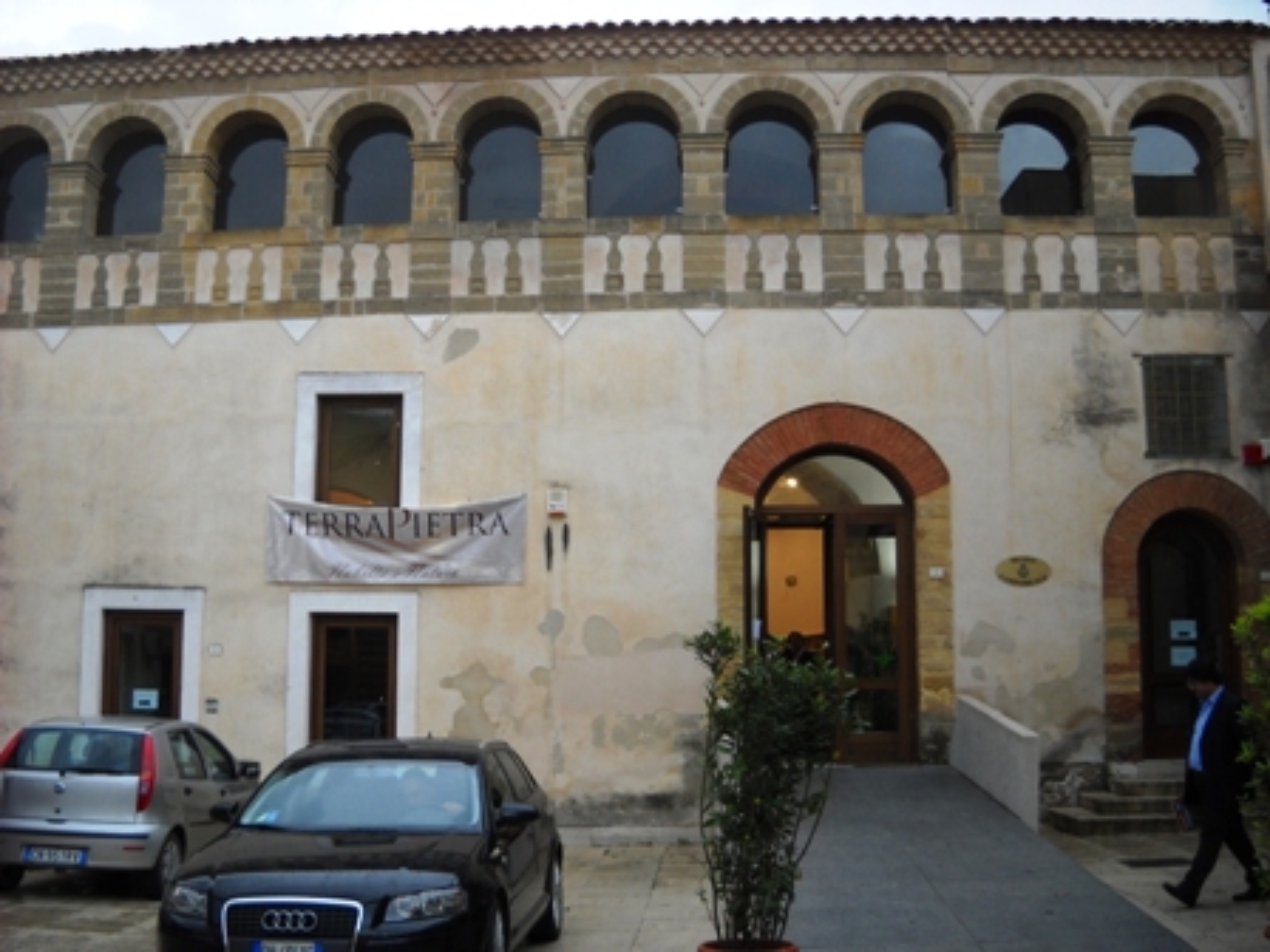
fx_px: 1504
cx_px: 635
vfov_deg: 35.1
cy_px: 476
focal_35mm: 41
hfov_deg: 45.8
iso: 64
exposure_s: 1/84
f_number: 3.1
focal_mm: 6.72
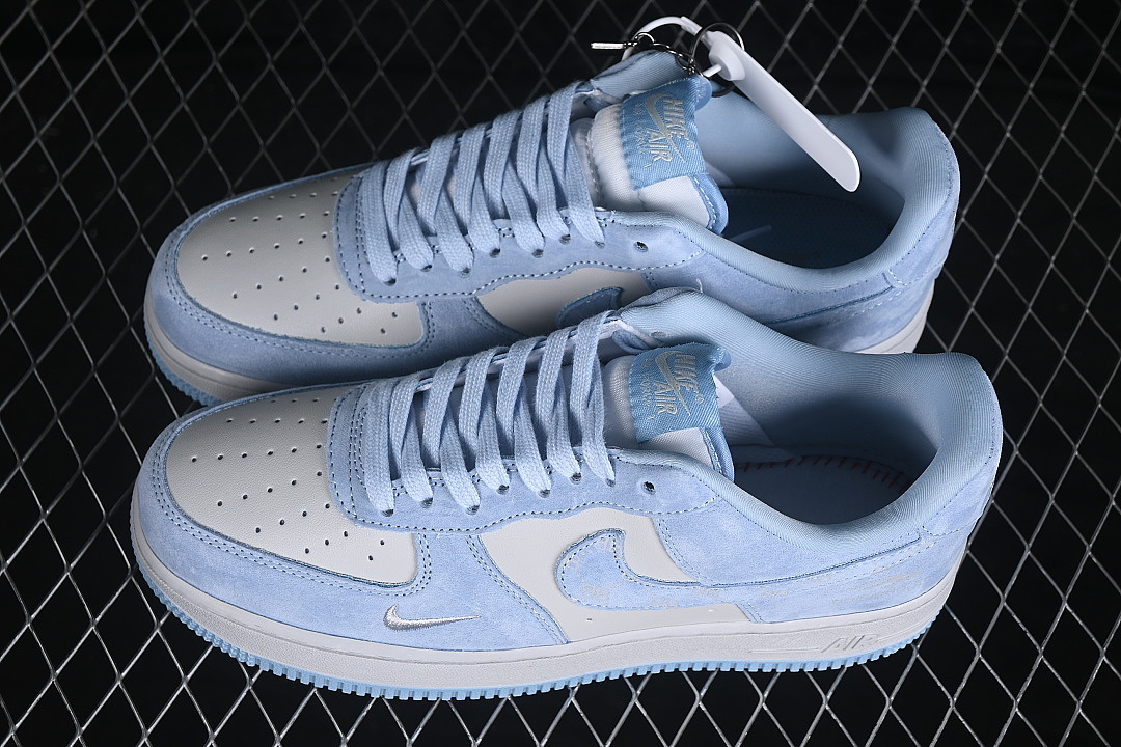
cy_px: 374
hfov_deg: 27.0
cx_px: 560
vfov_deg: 18.2
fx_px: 2335
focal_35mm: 75
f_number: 7.1
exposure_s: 1/80
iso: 160
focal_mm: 50
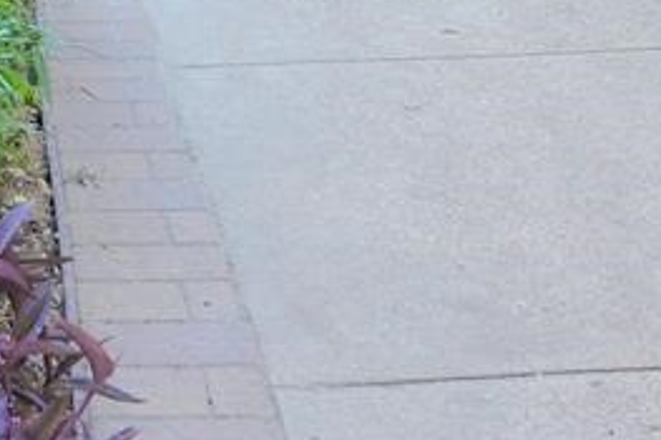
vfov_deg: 11.4
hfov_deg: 18.3
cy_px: -370
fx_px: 2036
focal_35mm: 111
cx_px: 123
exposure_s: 1/125
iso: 360
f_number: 5.6
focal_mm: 19
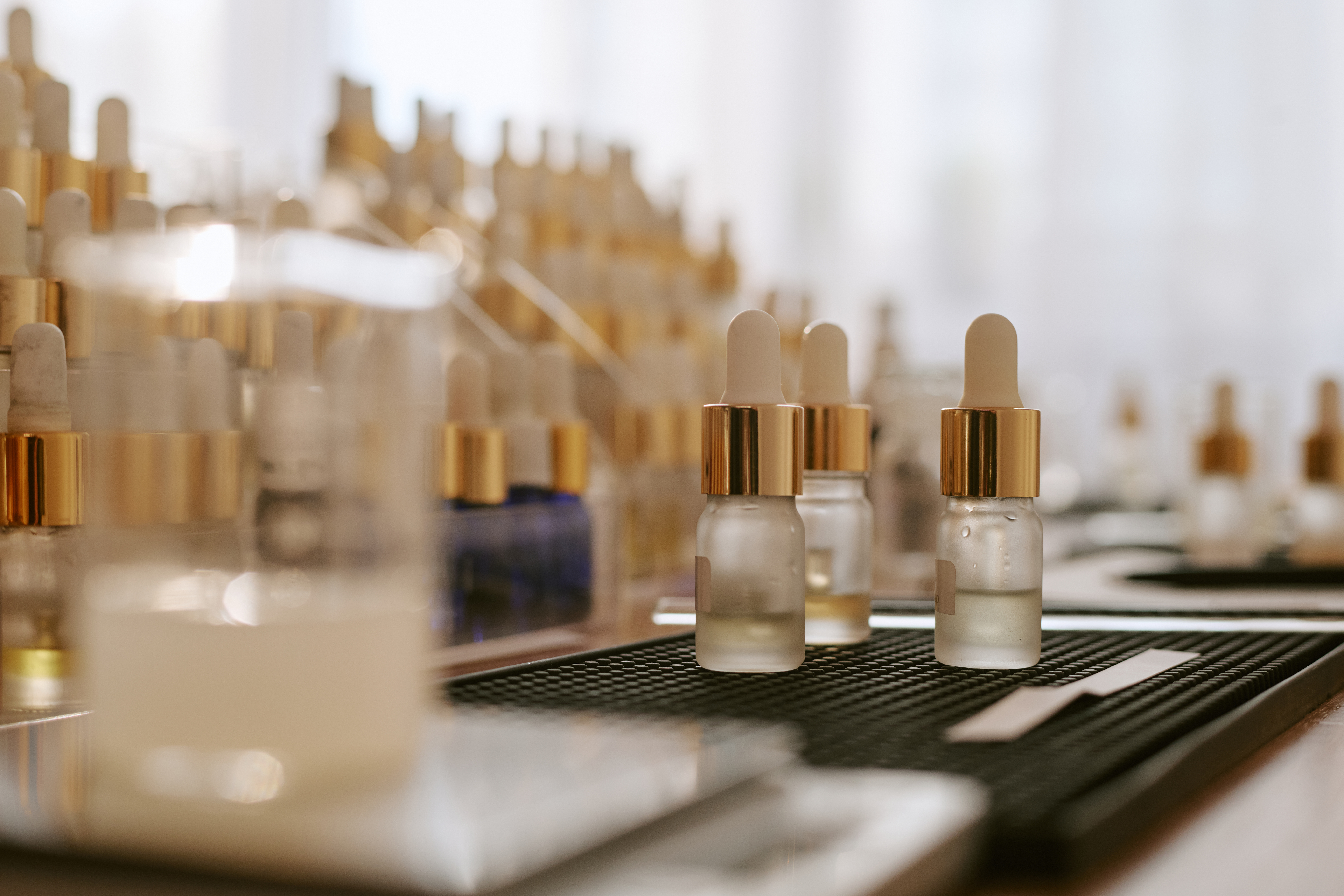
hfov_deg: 34.5
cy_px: 448
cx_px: 672
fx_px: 2165
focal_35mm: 58
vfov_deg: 23.4
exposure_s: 1/200
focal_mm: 58
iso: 320
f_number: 4
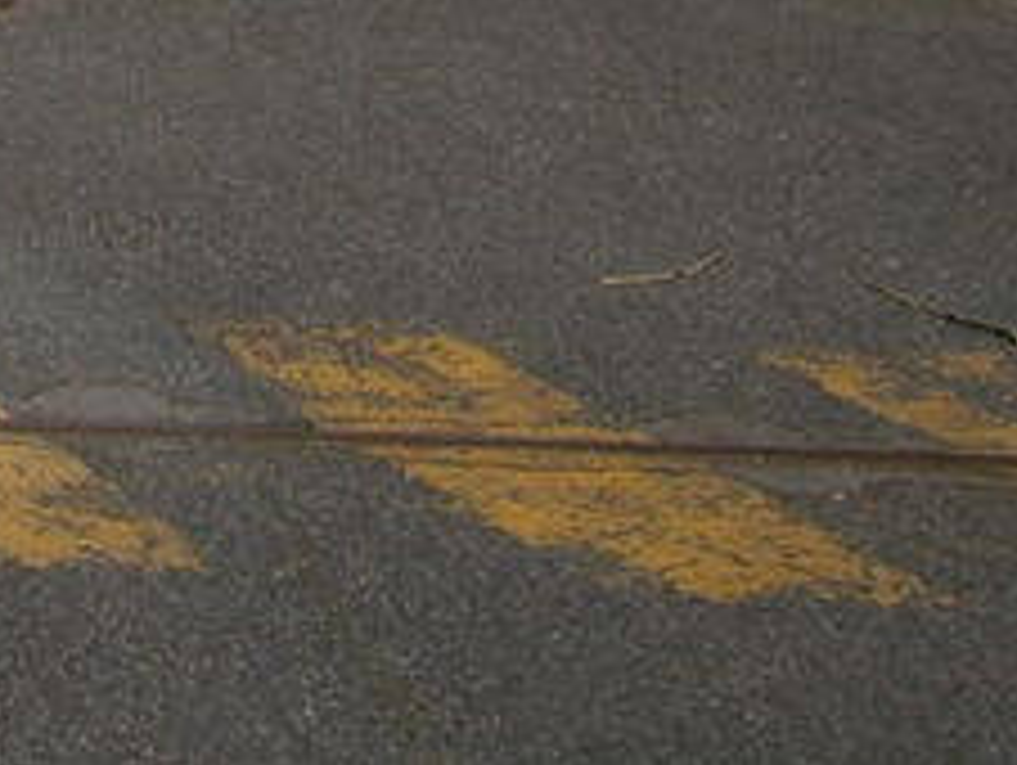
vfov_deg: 11.3
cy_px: -909
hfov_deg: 15.8
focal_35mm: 115
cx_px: -472
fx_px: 3382
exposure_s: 1/400
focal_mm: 4.7
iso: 80
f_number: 8
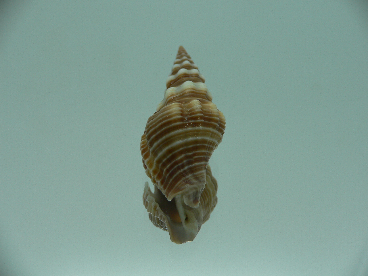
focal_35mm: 35
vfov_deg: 40.7
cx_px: 184
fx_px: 372
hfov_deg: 52.6
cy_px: 138
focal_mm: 4.6
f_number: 2.8
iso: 80
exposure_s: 1/80
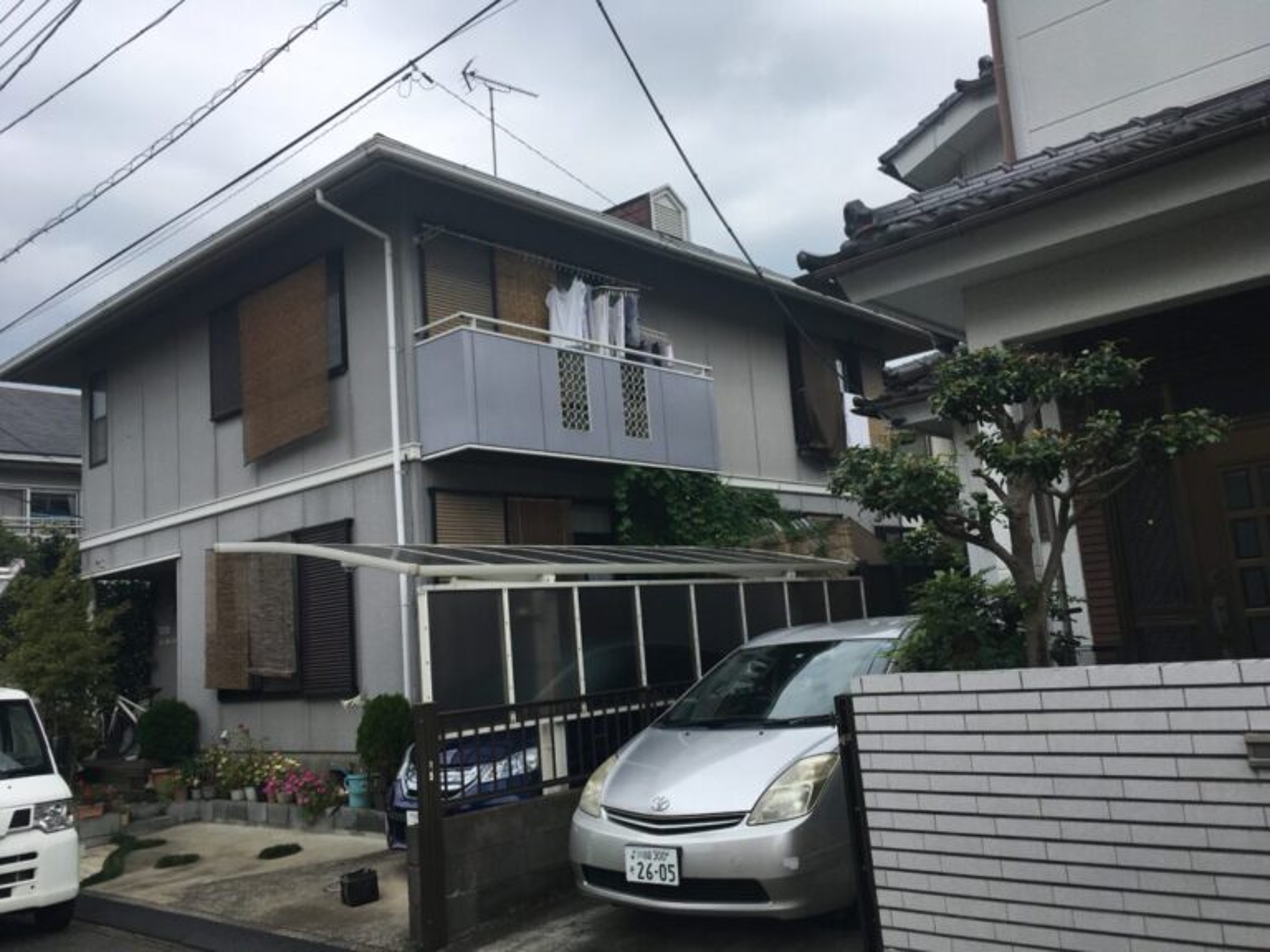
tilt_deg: +9.5
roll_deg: +5.0
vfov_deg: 48.2
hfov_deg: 61.7
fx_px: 1064
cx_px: 635
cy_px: 476
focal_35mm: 29
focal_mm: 4.15
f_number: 2.2
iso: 25
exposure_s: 1/1876
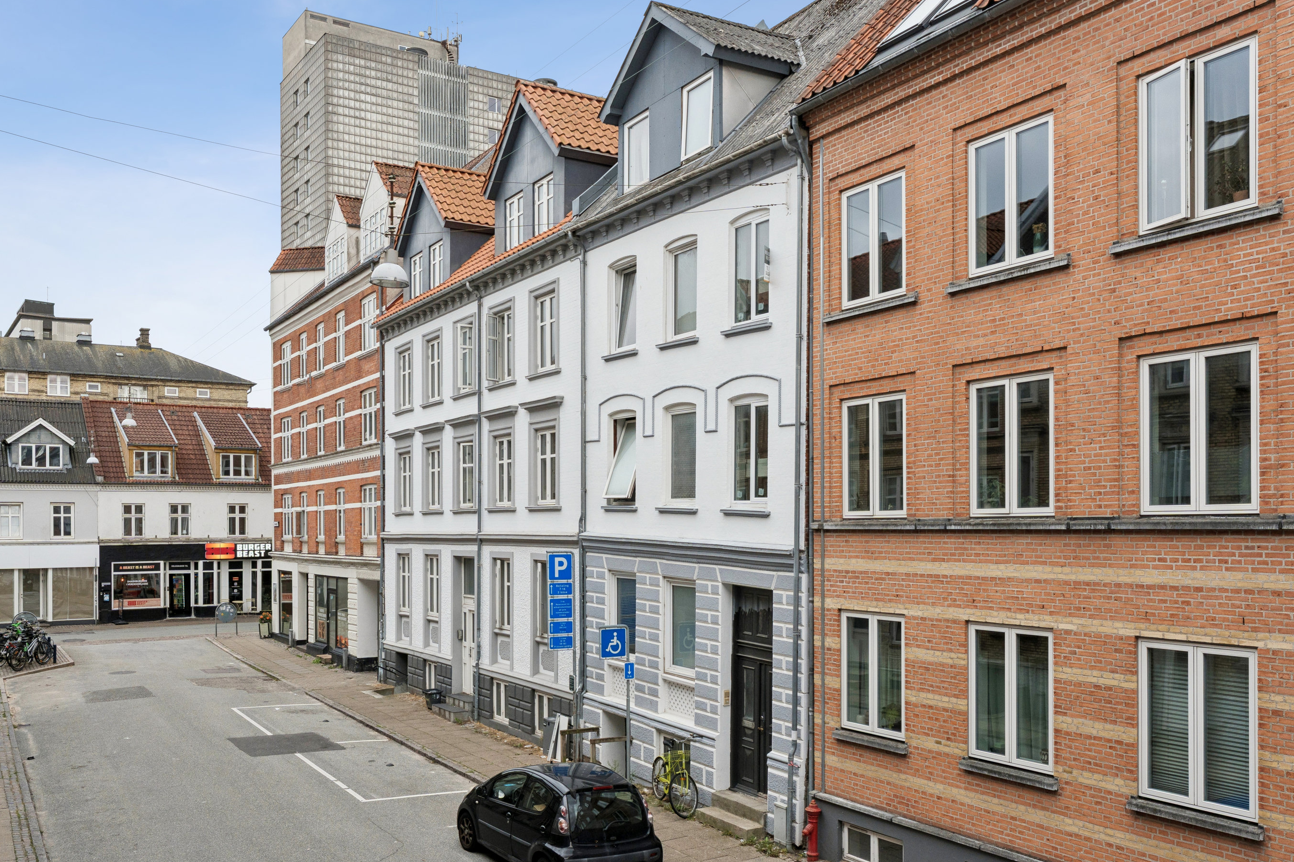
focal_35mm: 30
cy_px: 430
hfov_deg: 61.8
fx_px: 1078
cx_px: 584
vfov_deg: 43.6
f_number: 10
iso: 500
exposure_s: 1/200
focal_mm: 27
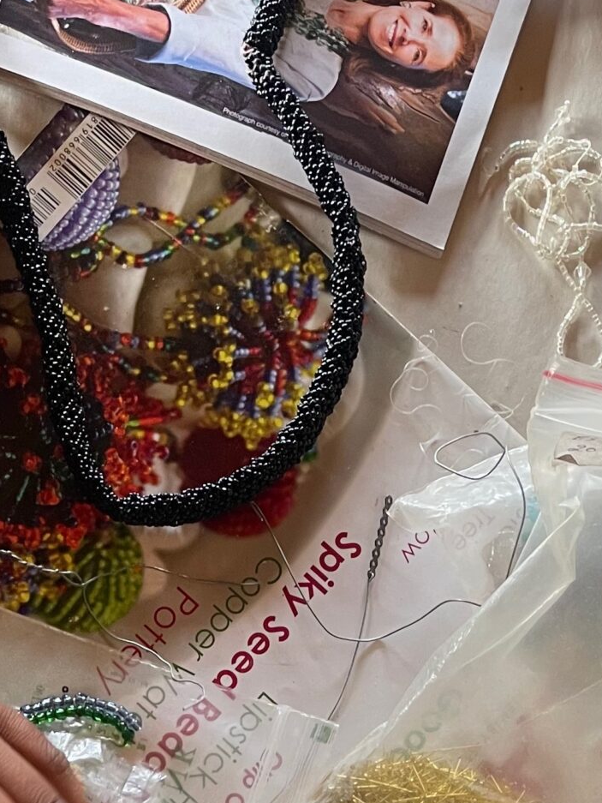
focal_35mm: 71
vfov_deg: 23.9
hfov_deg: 20.7
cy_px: 1056
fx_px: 1646
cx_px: 396
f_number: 1.6
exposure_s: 1/80
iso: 125
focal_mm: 4.2
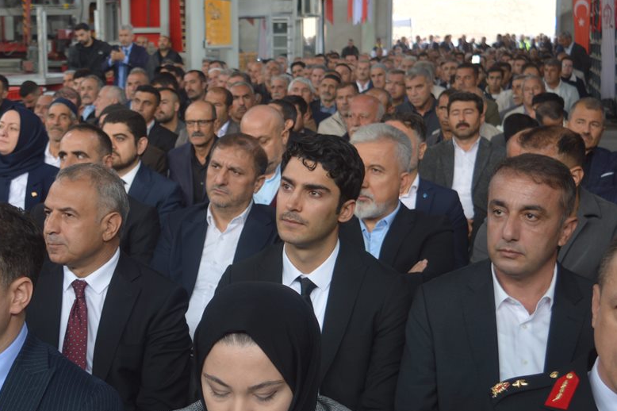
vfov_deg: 20.6
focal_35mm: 66
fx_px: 1129
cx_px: 204
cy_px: 213
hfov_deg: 30.3
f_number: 4
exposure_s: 1/30
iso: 100
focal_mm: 25
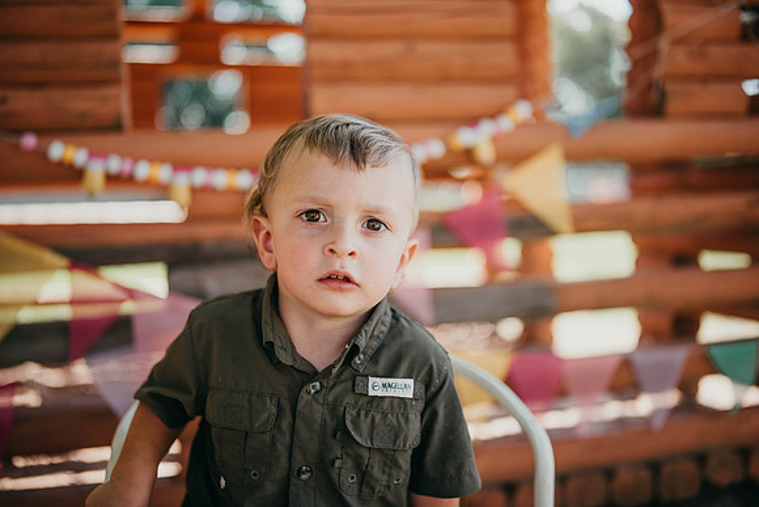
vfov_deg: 37.9
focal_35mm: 35
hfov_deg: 54.4
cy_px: 254
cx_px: 380
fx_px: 738
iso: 50
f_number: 1.4
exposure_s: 1/2000
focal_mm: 35
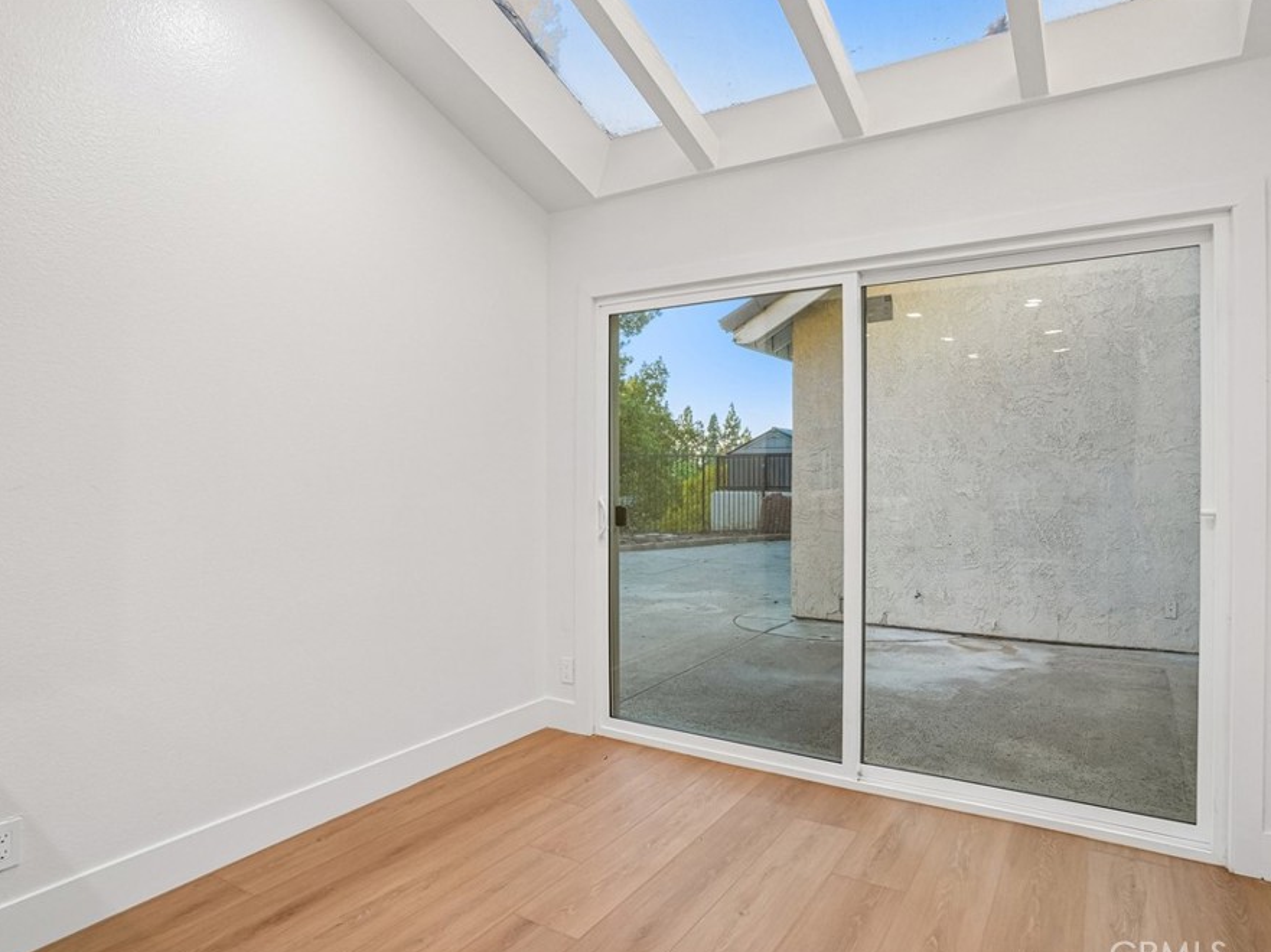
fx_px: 697
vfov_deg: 68.6
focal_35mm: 19
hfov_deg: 84.4
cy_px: 483
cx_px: 705
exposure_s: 1/60
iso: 800
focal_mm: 17
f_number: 8
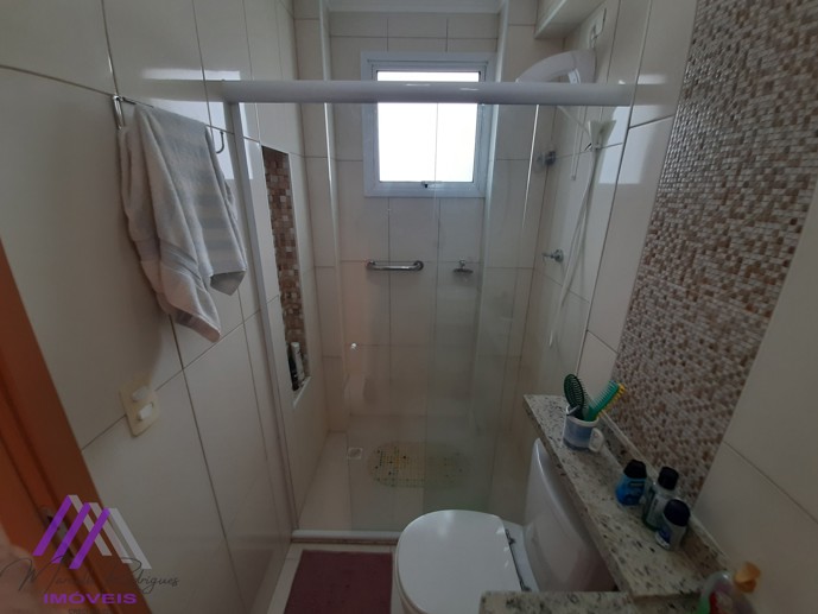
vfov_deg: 89.9
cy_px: 307
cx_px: 409
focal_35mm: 13
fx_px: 307
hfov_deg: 106.2
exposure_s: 1/120
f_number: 2.2
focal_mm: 1.42
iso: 64
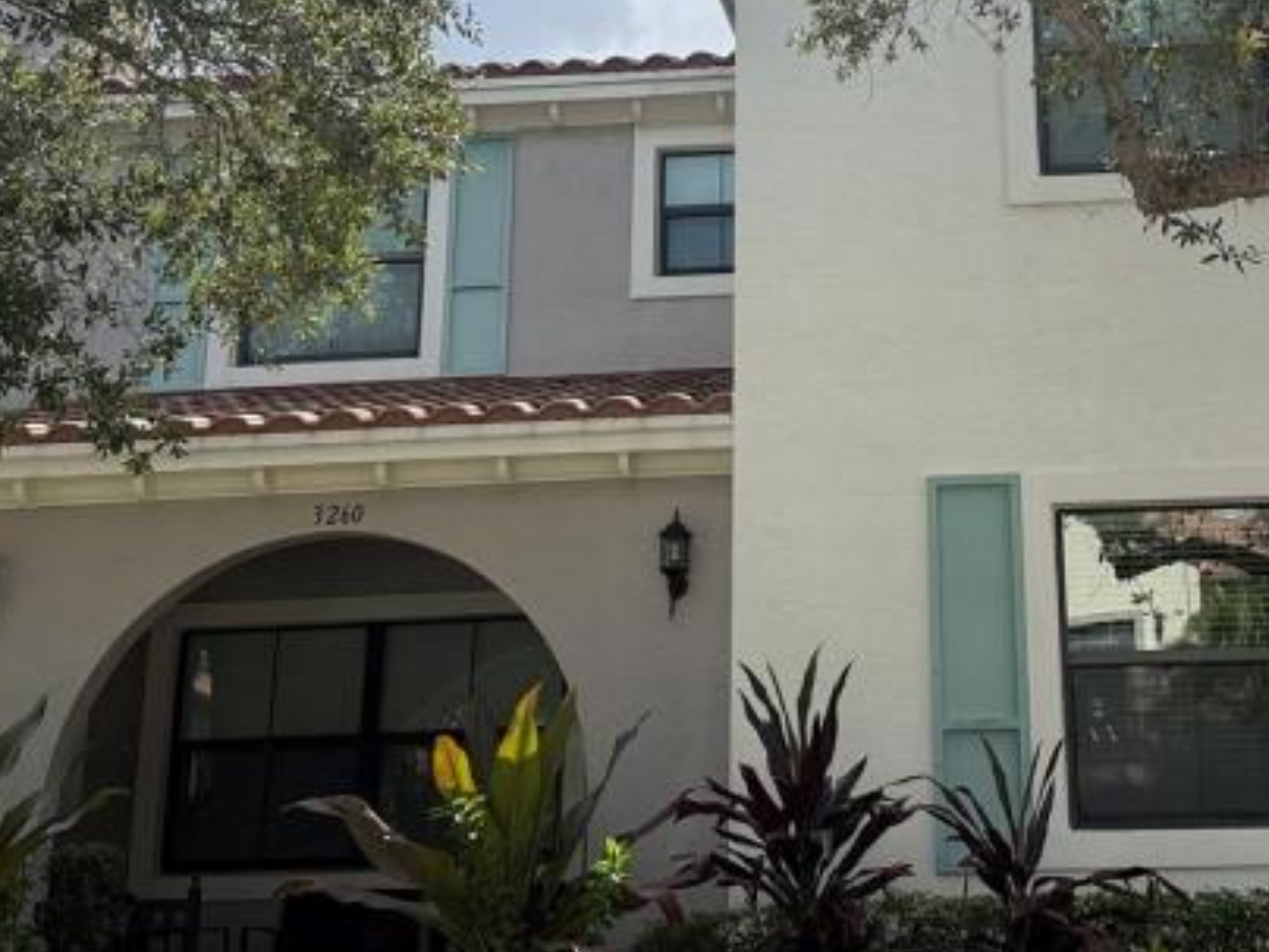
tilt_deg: +18.7
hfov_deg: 33.3
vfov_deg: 25.2
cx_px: 917
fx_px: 2090
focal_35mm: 57
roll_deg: +2.0
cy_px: 198
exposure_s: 1/3584
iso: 100
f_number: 1.78
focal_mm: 6.76
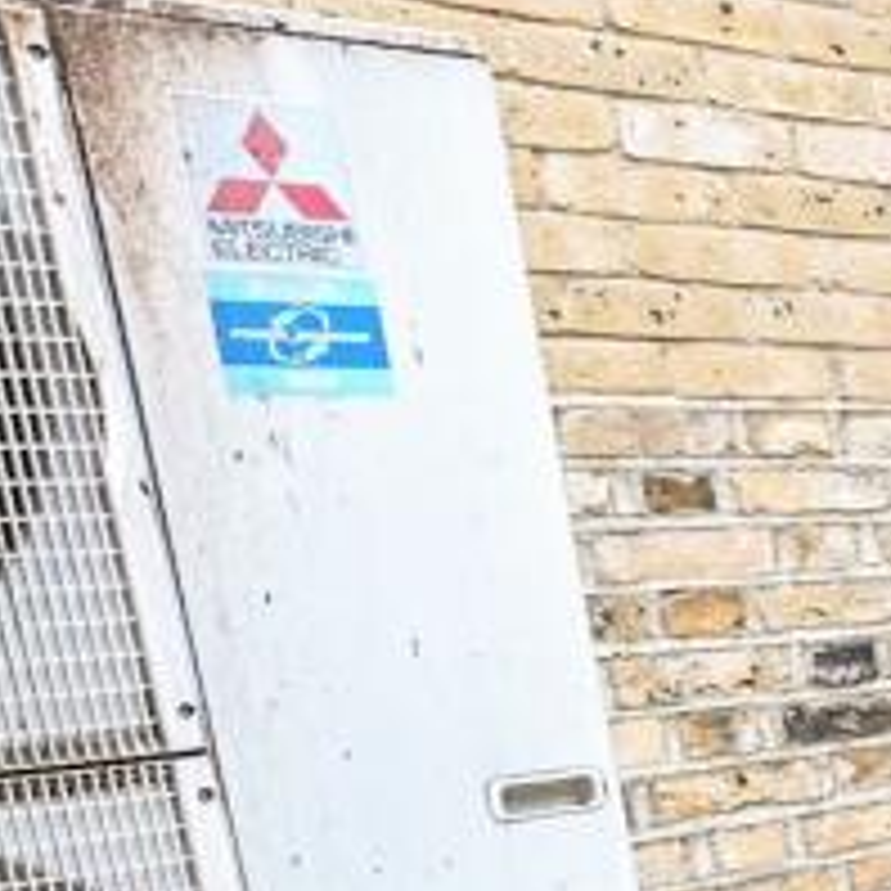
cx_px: 2223
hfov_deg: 14.4
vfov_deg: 24.8
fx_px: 1922
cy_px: 898
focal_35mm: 66
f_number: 5.6
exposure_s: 1/13
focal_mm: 10
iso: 320
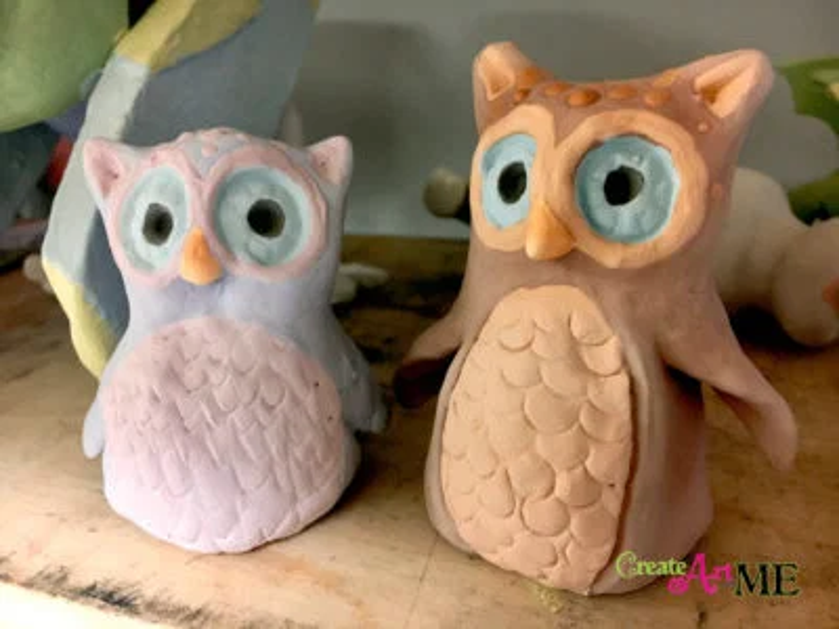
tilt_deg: -17.6
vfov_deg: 48.2
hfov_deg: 61.7
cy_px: 314
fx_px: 703
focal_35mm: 29
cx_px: 420
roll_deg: +0.9
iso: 200
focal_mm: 4.15
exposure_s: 1/20
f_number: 2.2
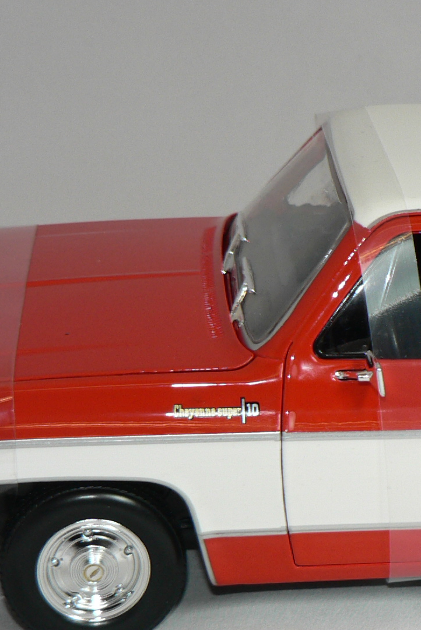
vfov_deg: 16.6
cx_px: 485
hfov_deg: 11.0
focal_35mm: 123
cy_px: 410
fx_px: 2156
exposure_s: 1/60
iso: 80
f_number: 2.8
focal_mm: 8.3
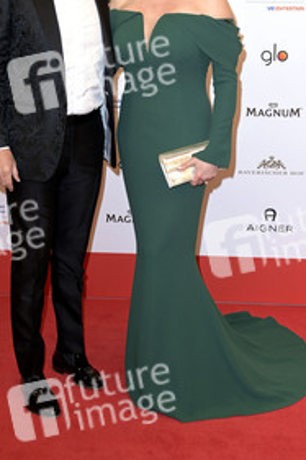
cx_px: 139
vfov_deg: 34.8
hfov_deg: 23.7
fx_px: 728
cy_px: 157
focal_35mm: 57
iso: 400
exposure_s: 1/250
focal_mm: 40
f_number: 6.3
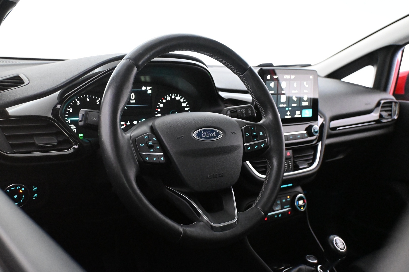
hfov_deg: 52.2
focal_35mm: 37
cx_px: 204
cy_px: 136
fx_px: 417
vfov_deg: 36.2
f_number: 4.2
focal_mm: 24.5
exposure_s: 1/60
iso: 9000
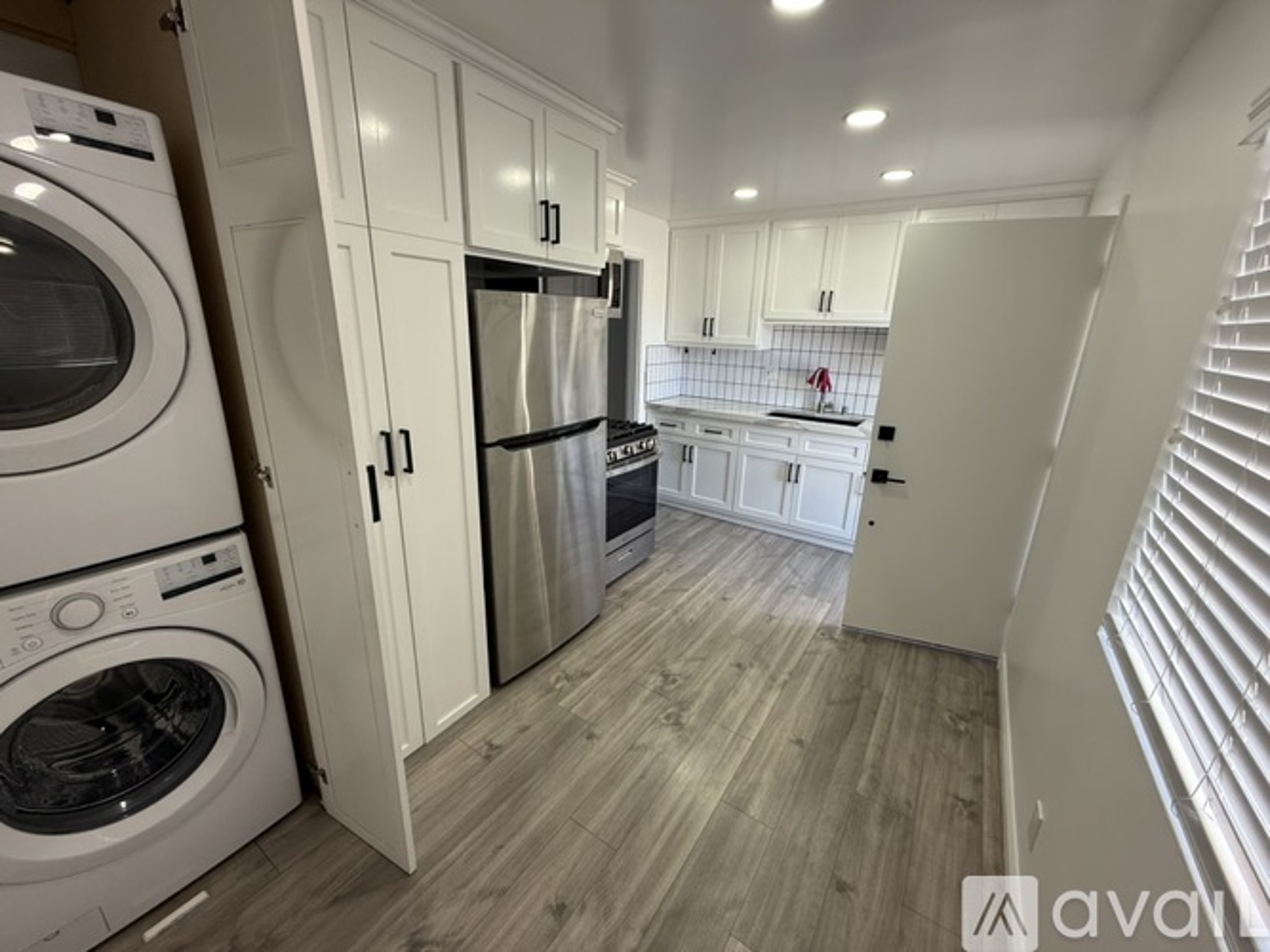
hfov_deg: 102.1
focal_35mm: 14
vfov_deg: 85.7
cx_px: 635
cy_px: 476
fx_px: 514
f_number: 2.2
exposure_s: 1/120
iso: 100
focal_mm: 2.22
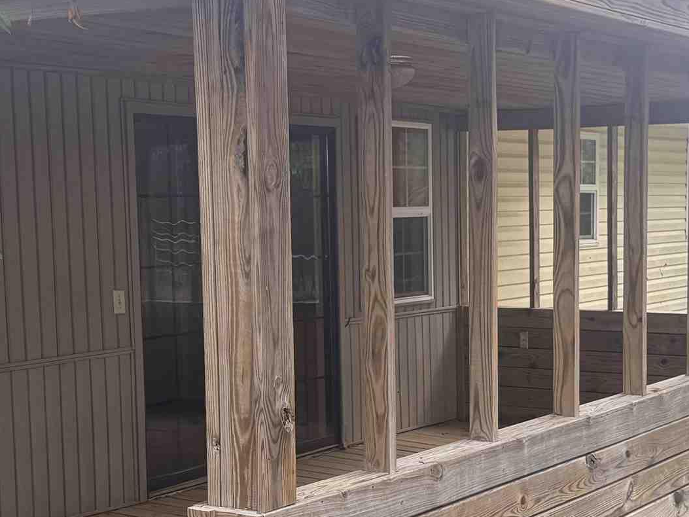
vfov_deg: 20.9
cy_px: 344
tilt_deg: -6.1
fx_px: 1393
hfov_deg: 27.7
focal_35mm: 70
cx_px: 439
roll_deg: +0.2
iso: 200
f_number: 1.78
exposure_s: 1/184
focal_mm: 6.76
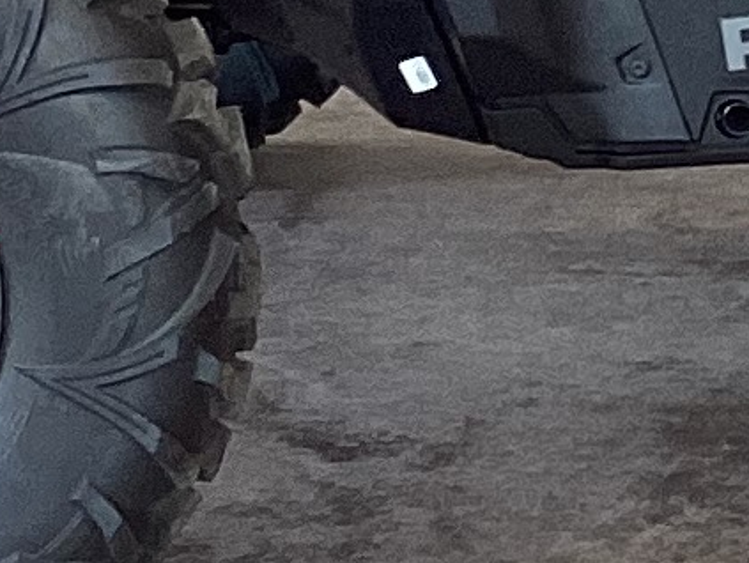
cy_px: -184
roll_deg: +0.6
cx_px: 1022
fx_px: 5176
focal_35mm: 239
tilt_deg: -13.9
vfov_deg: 6.2
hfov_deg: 8.2
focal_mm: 3.3
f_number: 2.4
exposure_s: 1/60
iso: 80
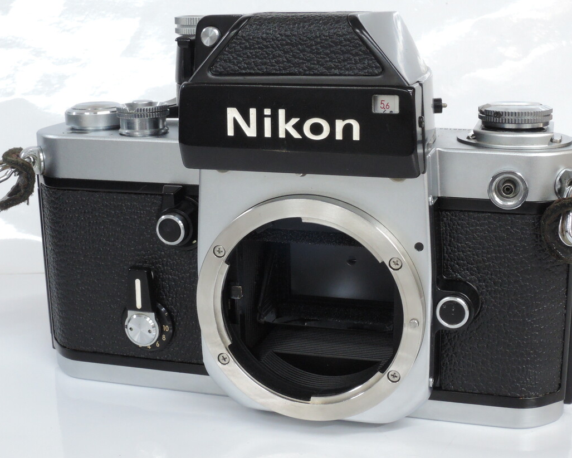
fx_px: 965
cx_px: 312
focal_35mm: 57
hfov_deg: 33.0
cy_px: 228
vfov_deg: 26.7
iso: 800
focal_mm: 10.7
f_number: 8
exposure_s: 1/15
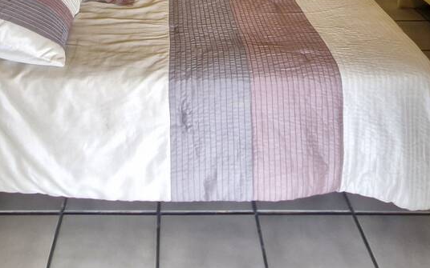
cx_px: 165
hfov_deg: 52.3
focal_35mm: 37
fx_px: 434
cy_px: -137
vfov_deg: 25.6
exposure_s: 1/60
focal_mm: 1.74
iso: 200
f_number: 2.2
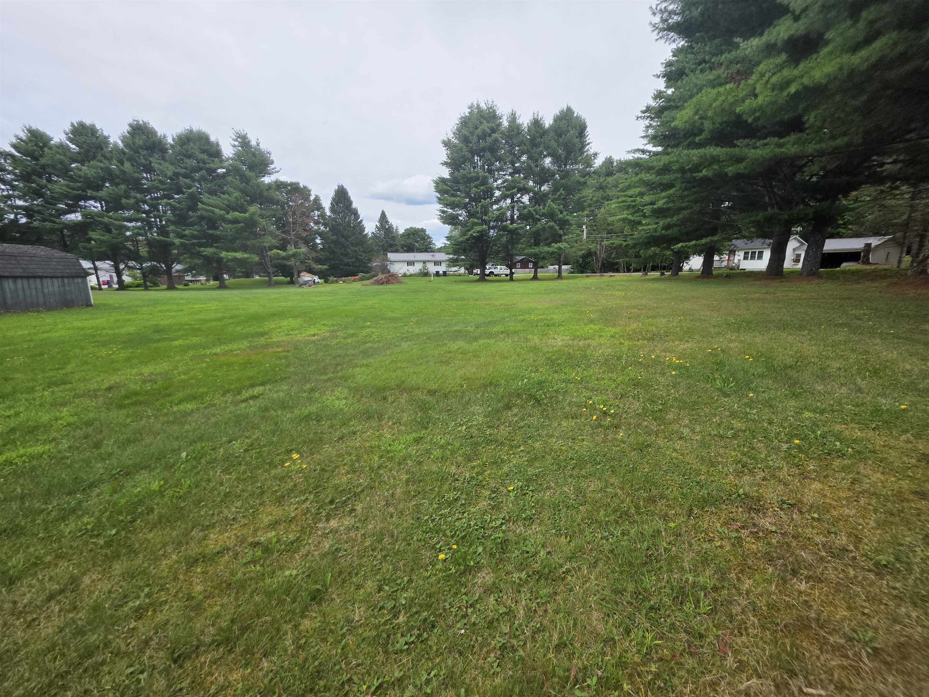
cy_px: 348
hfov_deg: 106.2
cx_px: 464
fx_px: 349
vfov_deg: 89.9
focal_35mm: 13
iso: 40
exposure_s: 1/1441
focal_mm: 2.2
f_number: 1.9
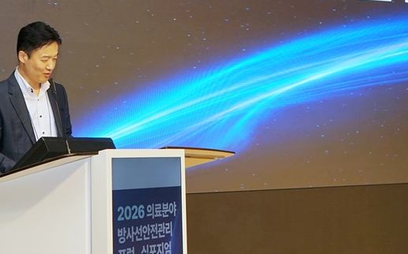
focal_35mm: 83
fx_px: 923
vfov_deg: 15.6
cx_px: 243
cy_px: 60
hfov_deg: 24.9
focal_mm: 42
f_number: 7.1
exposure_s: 1/100
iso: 400
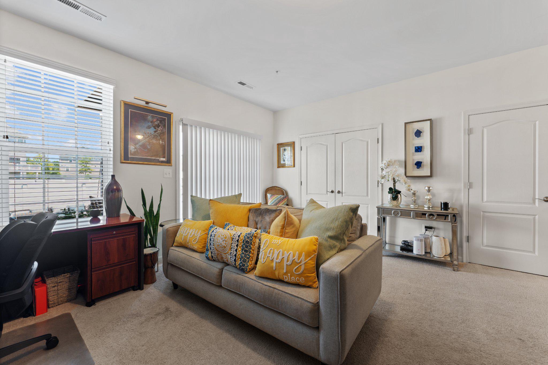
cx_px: 274
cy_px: 182
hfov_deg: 104.3
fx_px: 213
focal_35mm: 14
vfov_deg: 81.2
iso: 100
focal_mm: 14
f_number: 8
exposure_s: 1/3
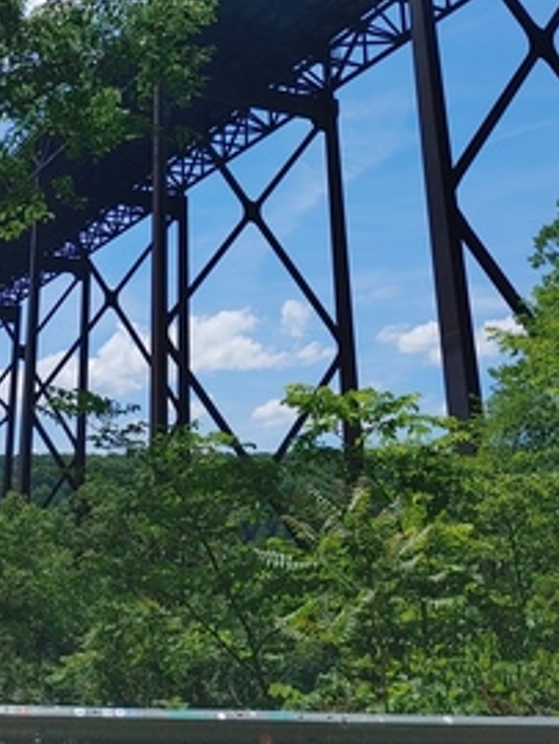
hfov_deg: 29.1
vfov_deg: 36.3
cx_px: 229
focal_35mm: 50
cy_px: 107
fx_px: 1075
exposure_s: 1/2941
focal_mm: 4.81
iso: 50
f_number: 1.8
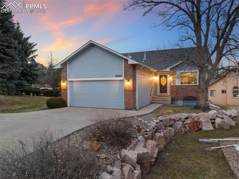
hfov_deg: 71.6
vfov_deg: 56.7
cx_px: 120
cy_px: 90
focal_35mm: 24
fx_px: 166
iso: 400
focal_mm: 12.29
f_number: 8
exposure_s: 1/5
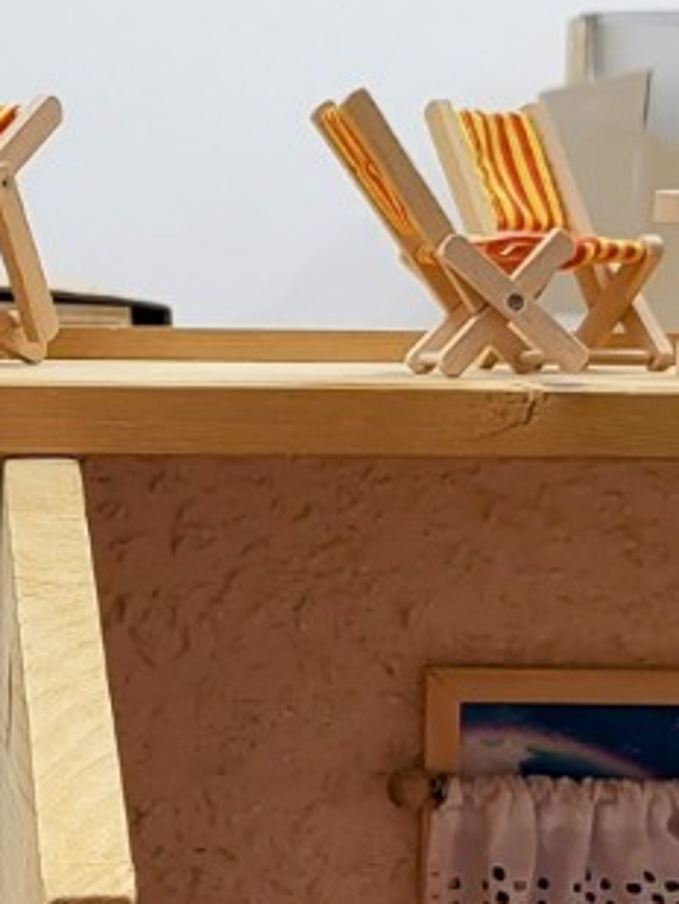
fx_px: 3162
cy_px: 647
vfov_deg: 16.2
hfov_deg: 12.0
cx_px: -152
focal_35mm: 121
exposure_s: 1/100
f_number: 1.8
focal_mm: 5.4
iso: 160
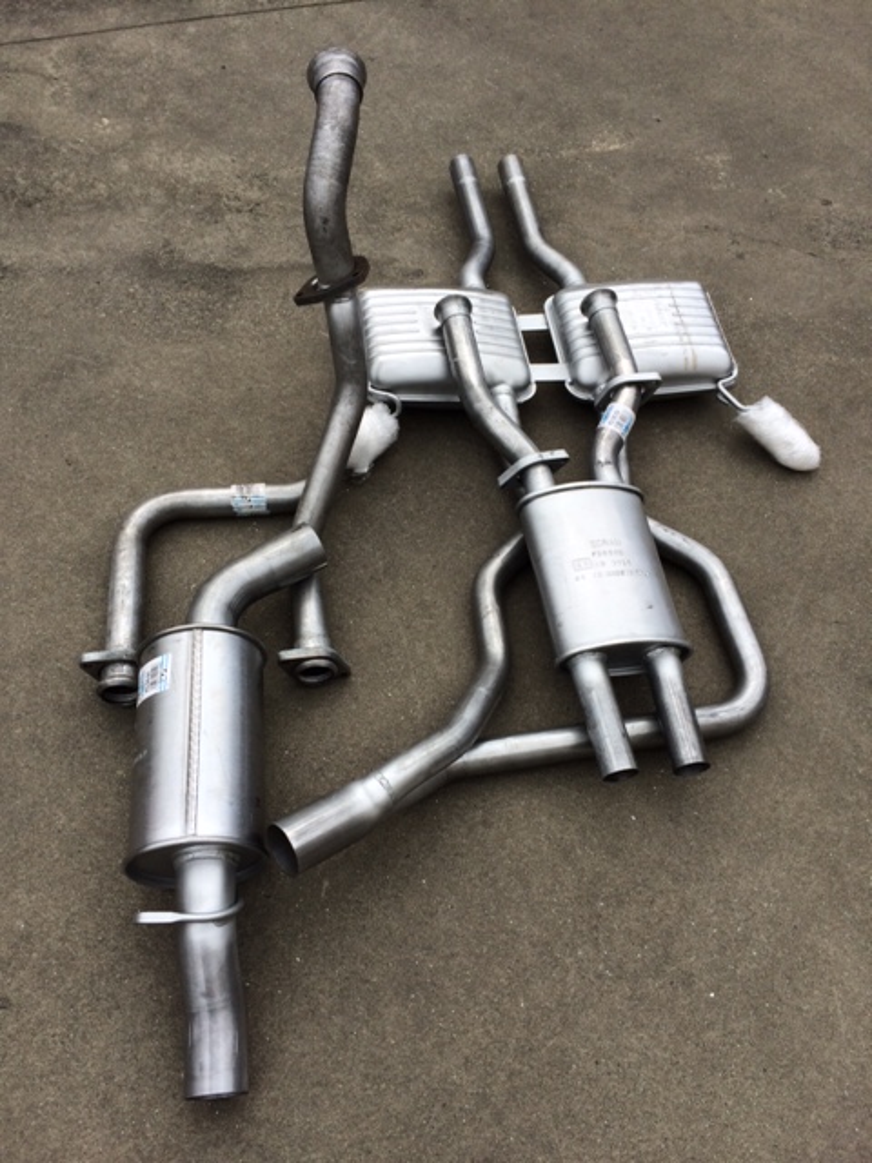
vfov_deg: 61.7
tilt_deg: -58.8
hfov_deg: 48.2
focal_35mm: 29
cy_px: 582
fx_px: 974
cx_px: 436
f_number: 2.2
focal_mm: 4.15
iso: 32
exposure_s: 1/1866
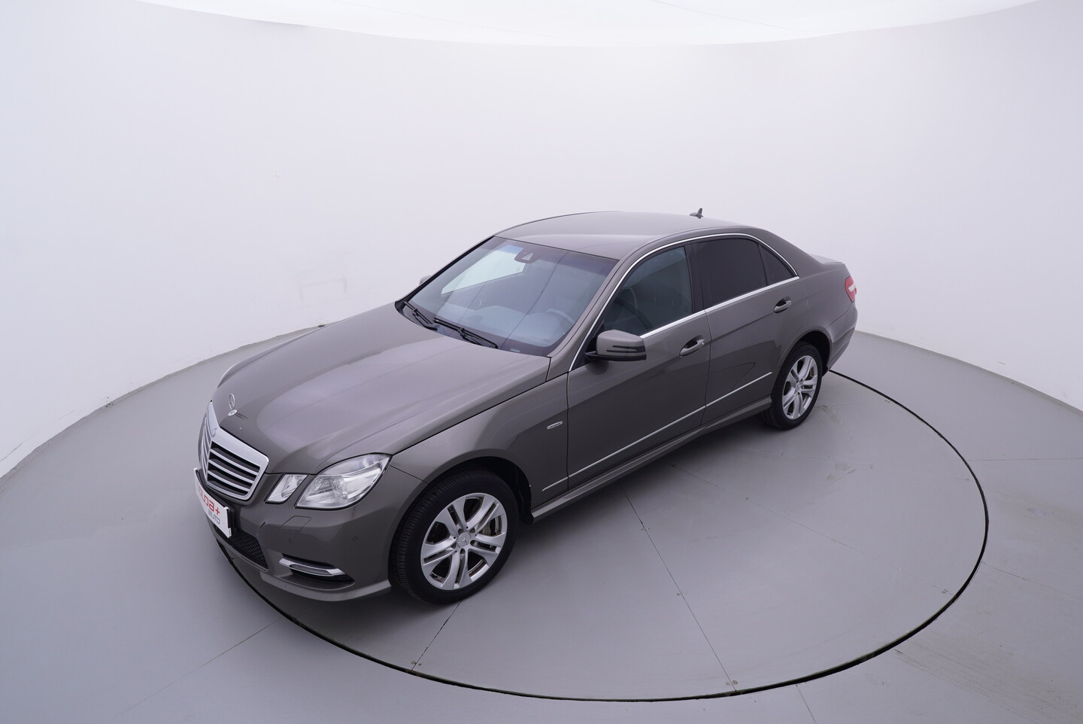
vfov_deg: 56.2
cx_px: 542
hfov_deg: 77.3
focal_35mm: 22
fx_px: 677
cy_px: 362
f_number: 5
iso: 200
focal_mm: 15
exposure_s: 1/80
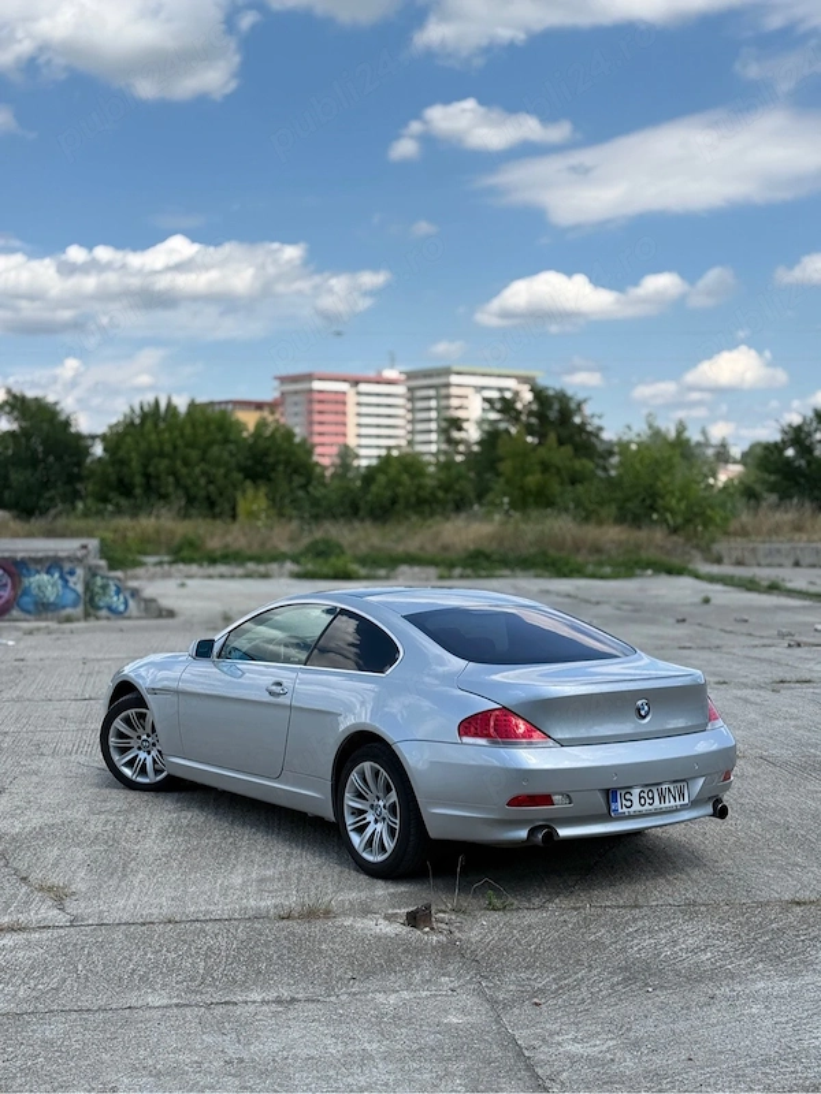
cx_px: 410
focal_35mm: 48
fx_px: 1518
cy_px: 547
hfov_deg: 30.3
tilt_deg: -2.4
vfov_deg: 39.7
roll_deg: +0.0
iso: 100
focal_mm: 6.76
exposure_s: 1/3096
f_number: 1.78
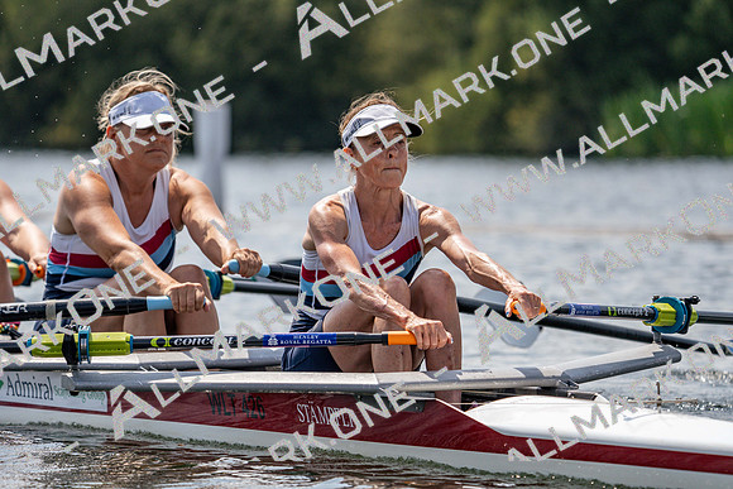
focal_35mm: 300
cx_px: 366
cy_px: 244
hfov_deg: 6.9
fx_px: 6109
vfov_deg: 4.6
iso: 200
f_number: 5.6
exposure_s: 1/1600
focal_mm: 300
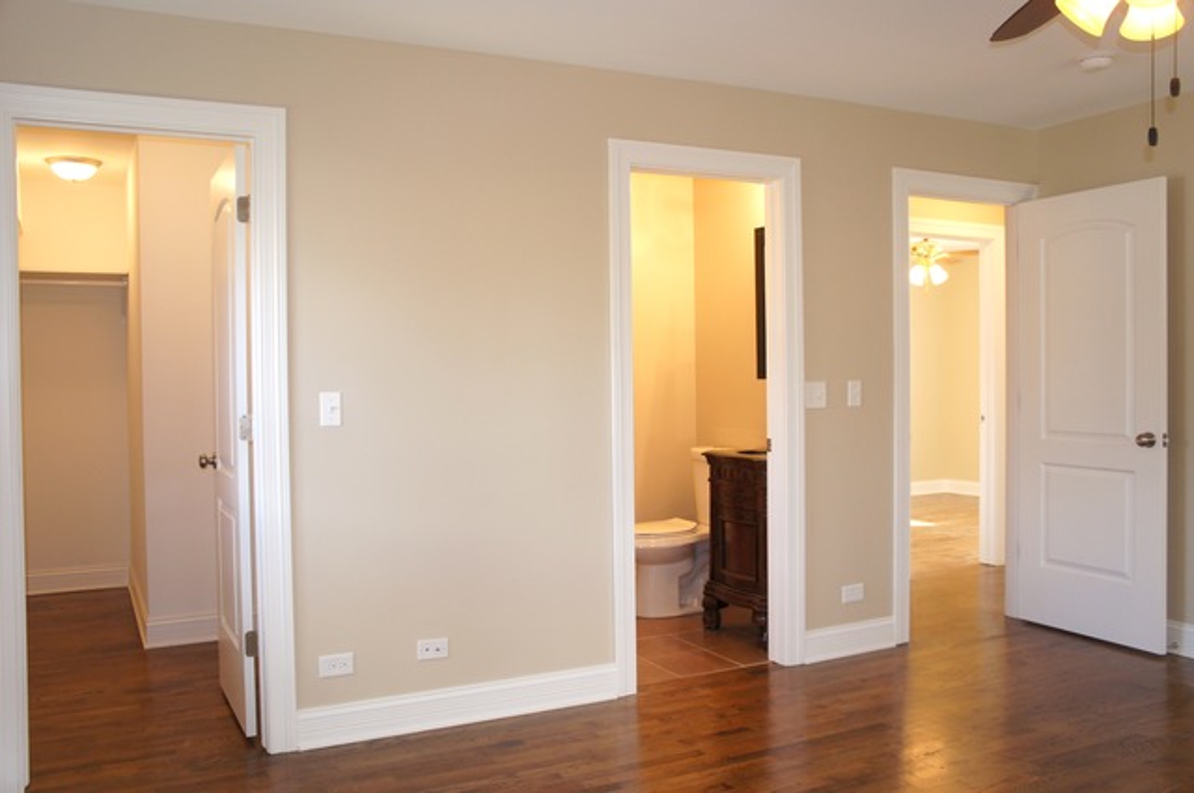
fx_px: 994
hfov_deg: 62.0
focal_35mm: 30
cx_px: 597
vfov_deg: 43.5
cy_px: 396
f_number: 4
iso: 500
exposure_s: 1/60
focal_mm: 20
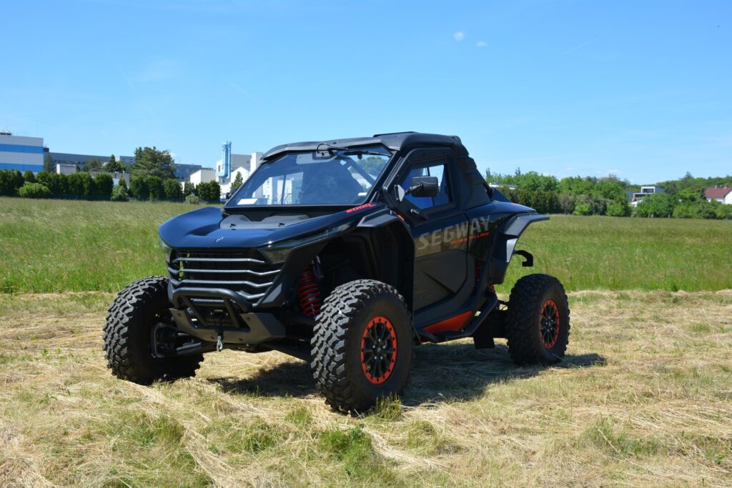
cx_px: 366
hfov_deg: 41.1
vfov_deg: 28.1
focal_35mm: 48
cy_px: 244
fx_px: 976
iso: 140
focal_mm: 32
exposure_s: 1/250
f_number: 8
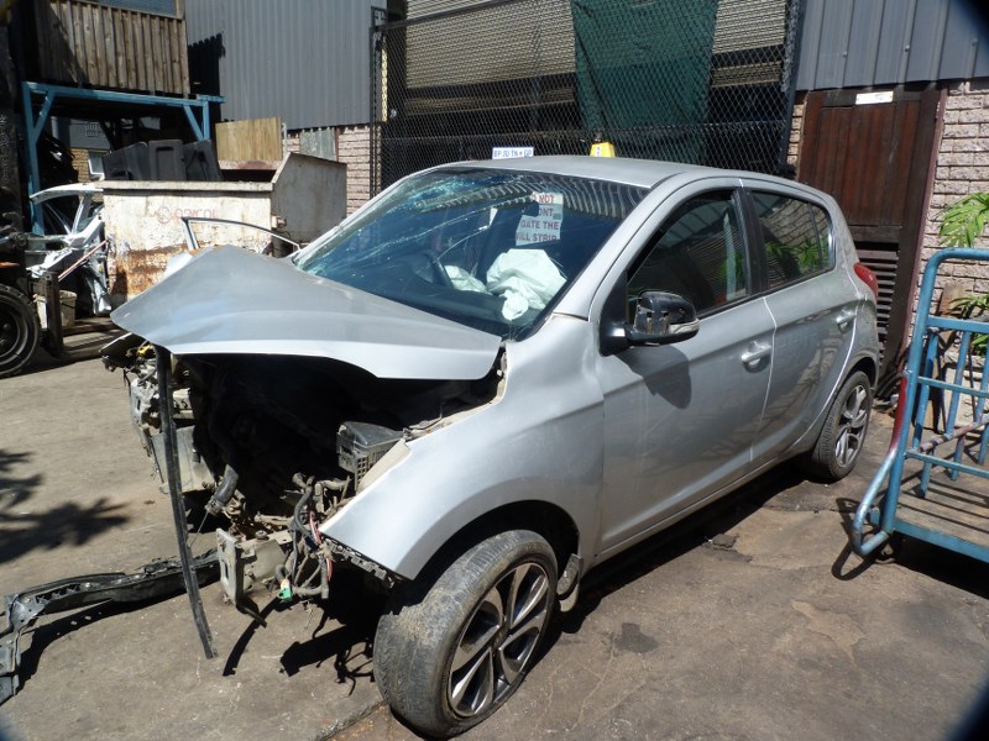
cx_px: 494
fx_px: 714
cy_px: 370
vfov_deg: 54.9
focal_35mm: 25
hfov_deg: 69.4
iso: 80
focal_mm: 4.5
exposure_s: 1/200
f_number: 5.6
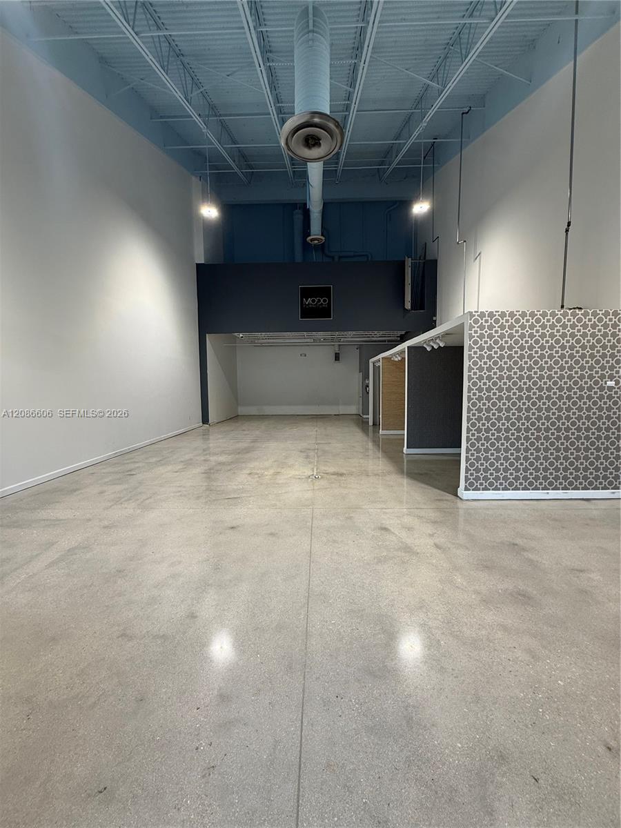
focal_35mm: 14
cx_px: 310
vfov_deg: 102.1
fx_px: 335
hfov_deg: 85.7
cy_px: 414
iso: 100
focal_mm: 2.22
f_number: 2.2
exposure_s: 1/99
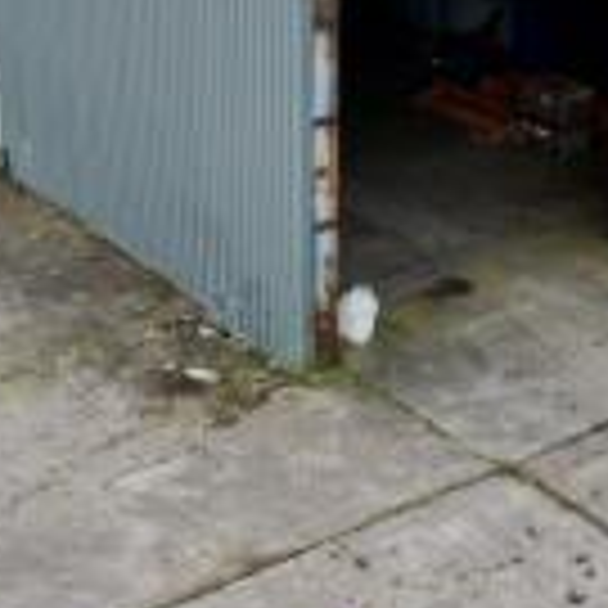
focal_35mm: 66
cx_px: 351
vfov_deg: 25.0
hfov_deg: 26.1
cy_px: 16
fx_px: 1312
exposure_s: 1/2000
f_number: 2.8
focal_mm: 8.38
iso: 100
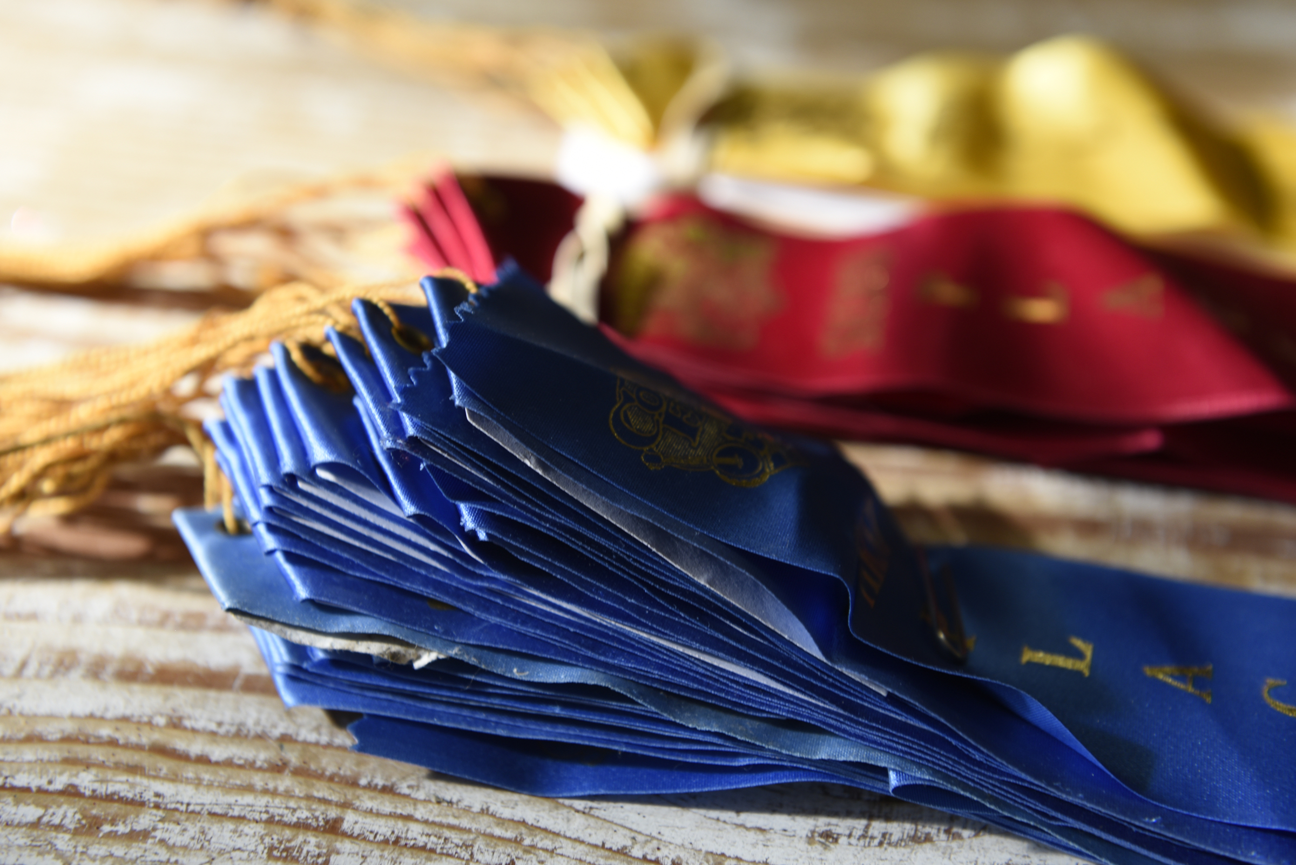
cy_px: 432
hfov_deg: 36.2
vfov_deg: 24.6
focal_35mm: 55
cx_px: 648
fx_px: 1981
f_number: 4
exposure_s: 1/250
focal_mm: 55
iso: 500
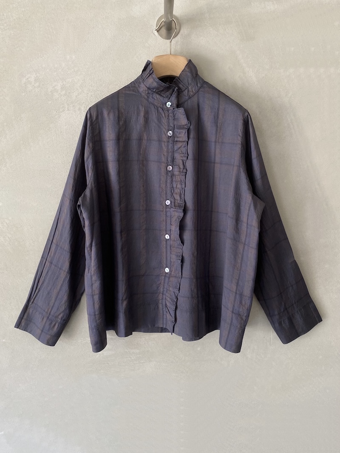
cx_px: 170
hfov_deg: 53.1
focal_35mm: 26
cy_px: 226
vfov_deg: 67.3
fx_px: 341
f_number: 1.8
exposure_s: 1/117
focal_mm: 4.25
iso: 125
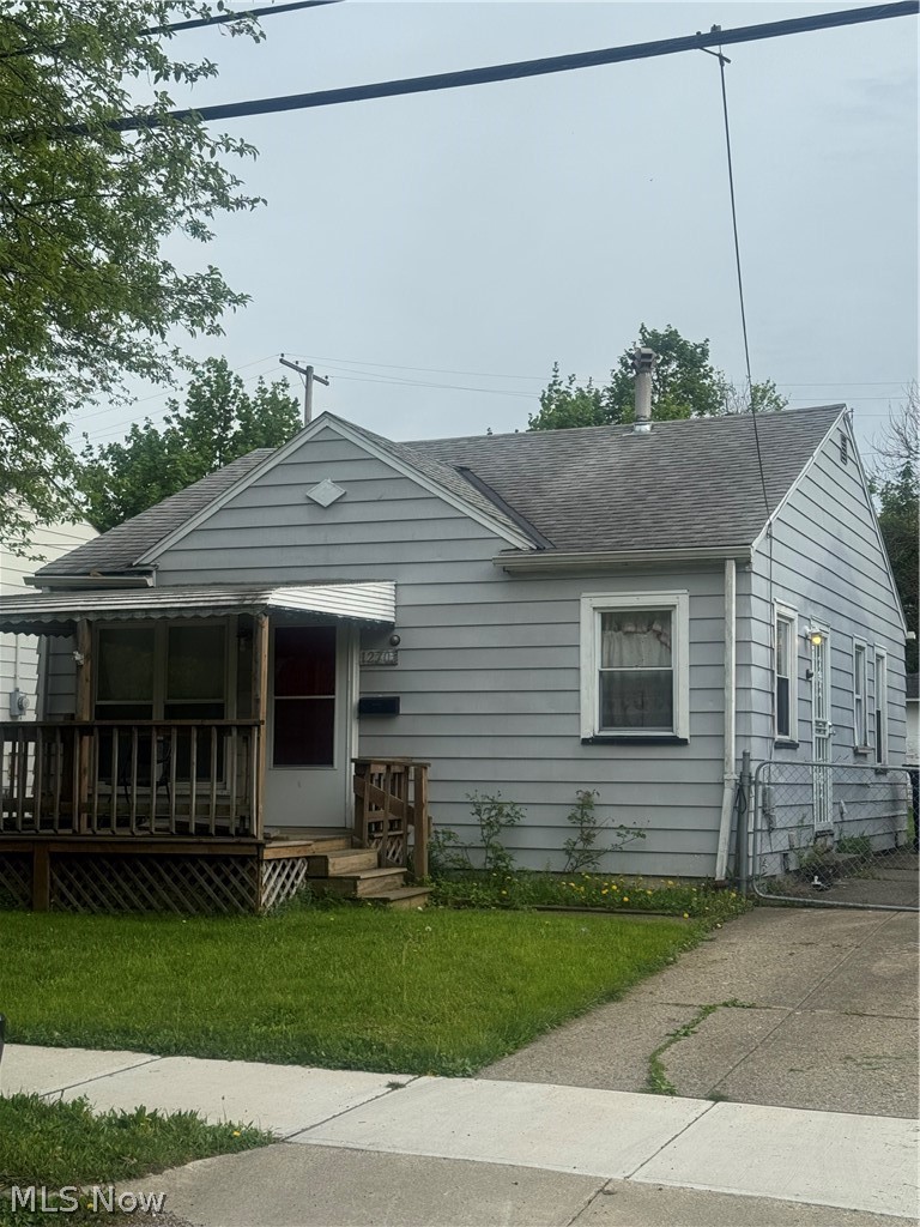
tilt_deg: +5.6
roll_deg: -0.1
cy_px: 614
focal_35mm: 48
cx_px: 460
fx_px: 1701
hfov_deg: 30.3
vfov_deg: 39.7
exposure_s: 1/3817
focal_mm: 6.76
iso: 64
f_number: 1.78
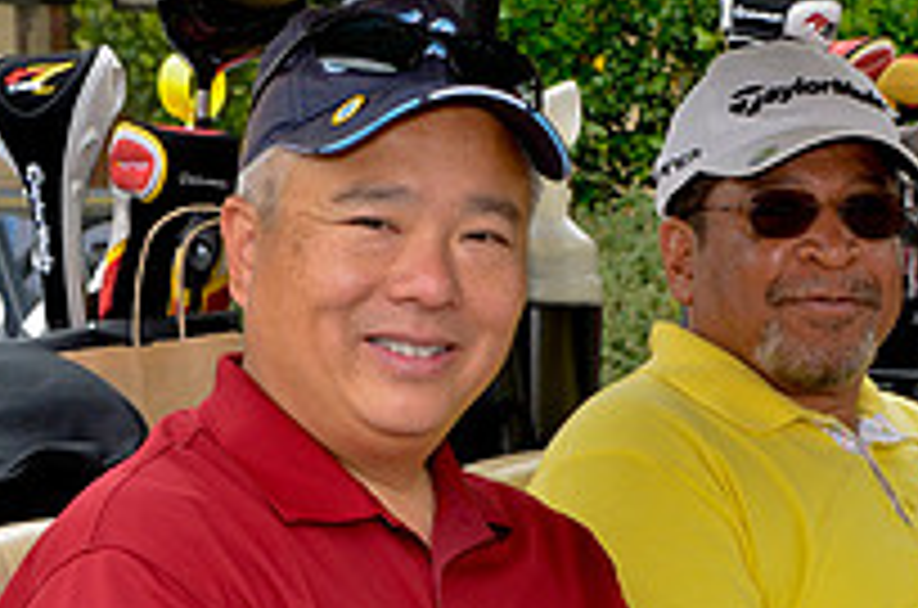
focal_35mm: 123
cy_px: 563
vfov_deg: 11.0
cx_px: 810
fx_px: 3140
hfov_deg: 16.4
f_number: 7.1
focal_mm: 29
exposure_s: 1/200
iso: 200
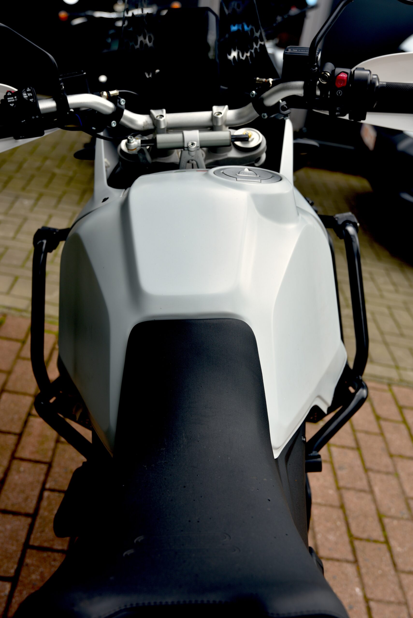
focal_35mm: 46
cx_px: 206
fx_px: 791
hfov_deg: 29.3
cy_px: 309
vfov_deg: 42.7
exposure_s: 1/80
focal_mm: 46
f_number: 4.5
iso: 100
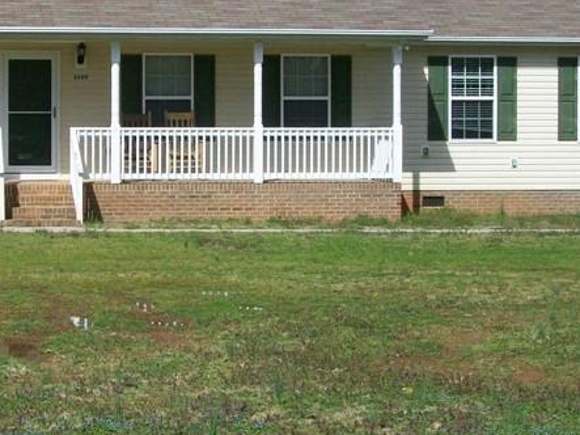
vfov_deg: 14.2
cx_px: 136
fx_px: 1742
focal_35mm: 104
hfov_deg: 18.8
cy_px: 145
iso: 64
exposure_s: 1/400
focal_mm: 7.6
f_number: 5.3
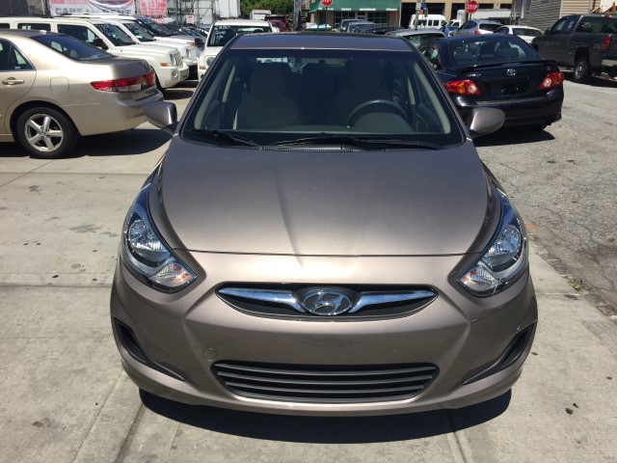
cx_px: 308
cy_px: 232
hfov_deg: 61.7
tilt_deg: -17.6
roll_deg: +0.3
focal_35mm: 29
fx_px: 517
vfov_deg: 48.2
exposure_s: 1/2639
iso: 32
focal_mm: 4.15
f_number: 2.2
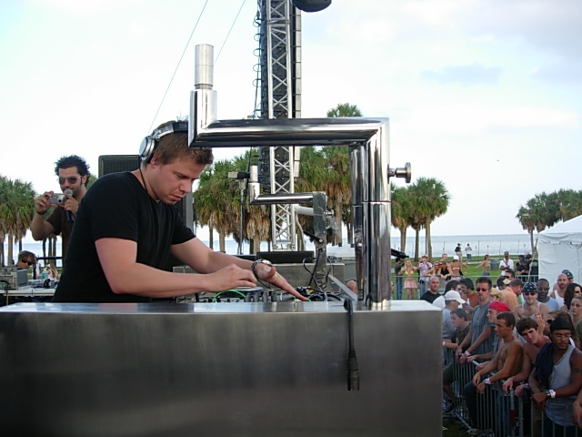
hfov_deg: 49.0
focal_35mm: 38
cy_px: 218
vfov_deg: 37.7
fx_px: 639
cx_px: 291
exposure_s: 1/264
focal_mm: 7.8
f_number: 2.8
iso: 64
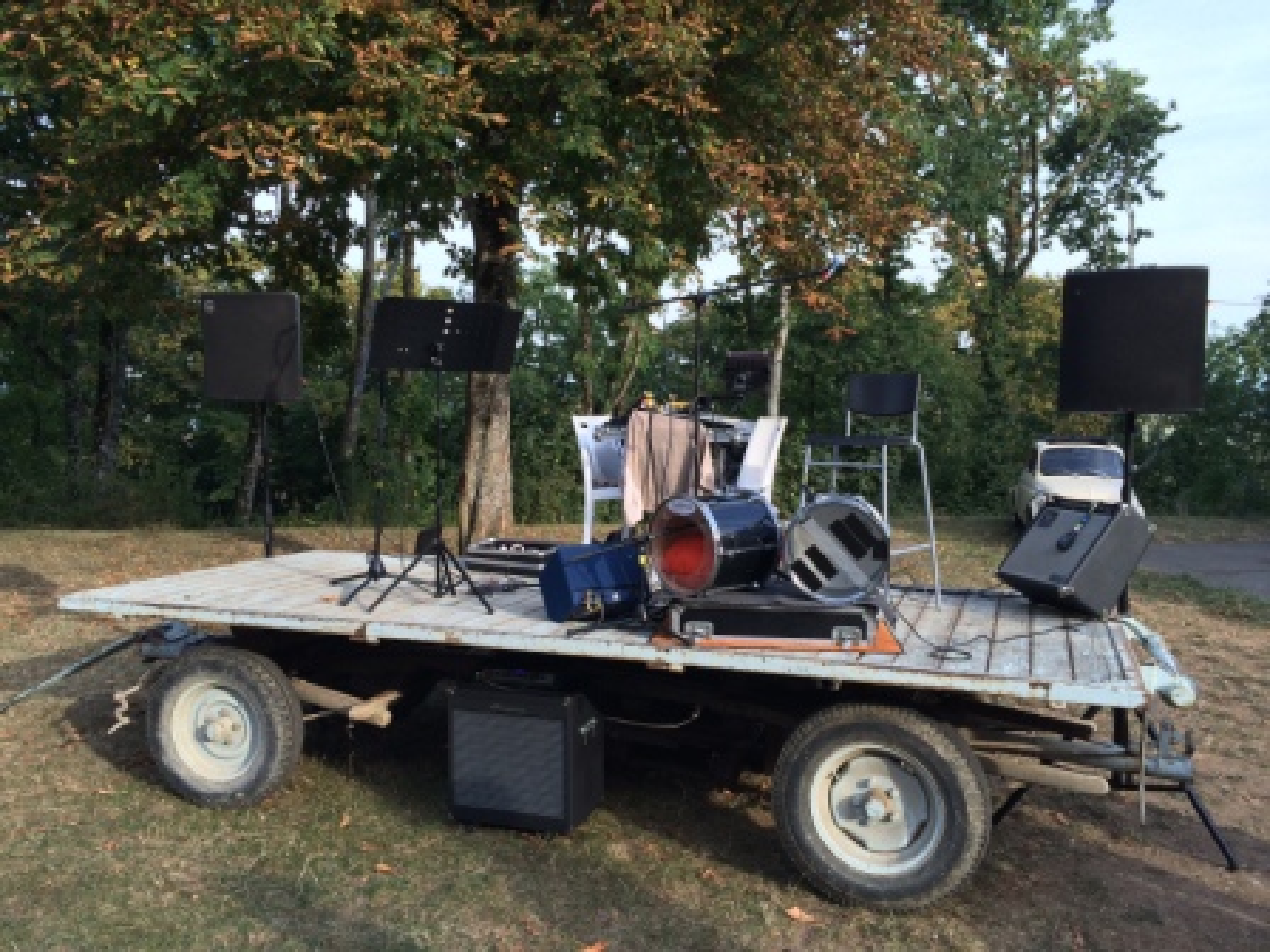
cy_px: 476
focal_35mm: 29
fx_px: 1064
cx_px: 635
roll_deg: -0.9
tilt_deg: -5.6
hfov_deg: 61.7
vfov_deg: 48.2
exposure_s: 1/342
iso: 32
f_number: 2.2
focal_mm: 4.15
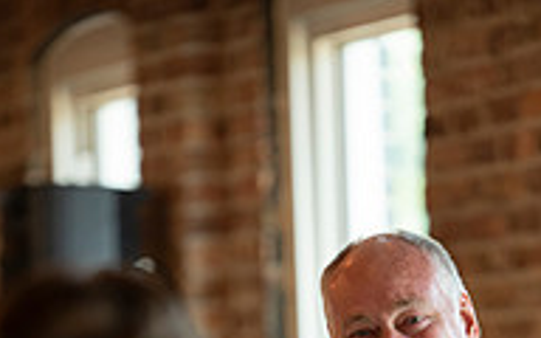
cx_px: 363
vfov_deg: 3.8
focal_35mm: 346
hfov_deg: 6.1
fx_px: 5101
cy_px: 608
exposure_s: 1/200
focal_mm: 145
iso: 640
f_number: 2.8
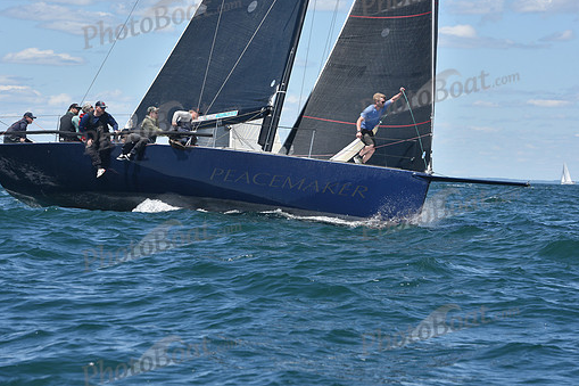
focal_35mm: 171
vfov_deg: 8.0
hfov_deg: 12.0
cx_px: 301
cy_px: 168
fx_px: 2749
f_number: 9
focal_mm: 150
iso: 250
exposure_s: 1/800
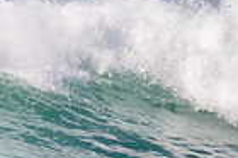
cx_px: -214
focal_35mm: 3318
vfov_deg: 0.4
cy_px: 74
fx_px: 21910
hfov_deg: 0.6
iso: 1000
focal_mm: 800
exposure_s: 1/2000
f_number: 11
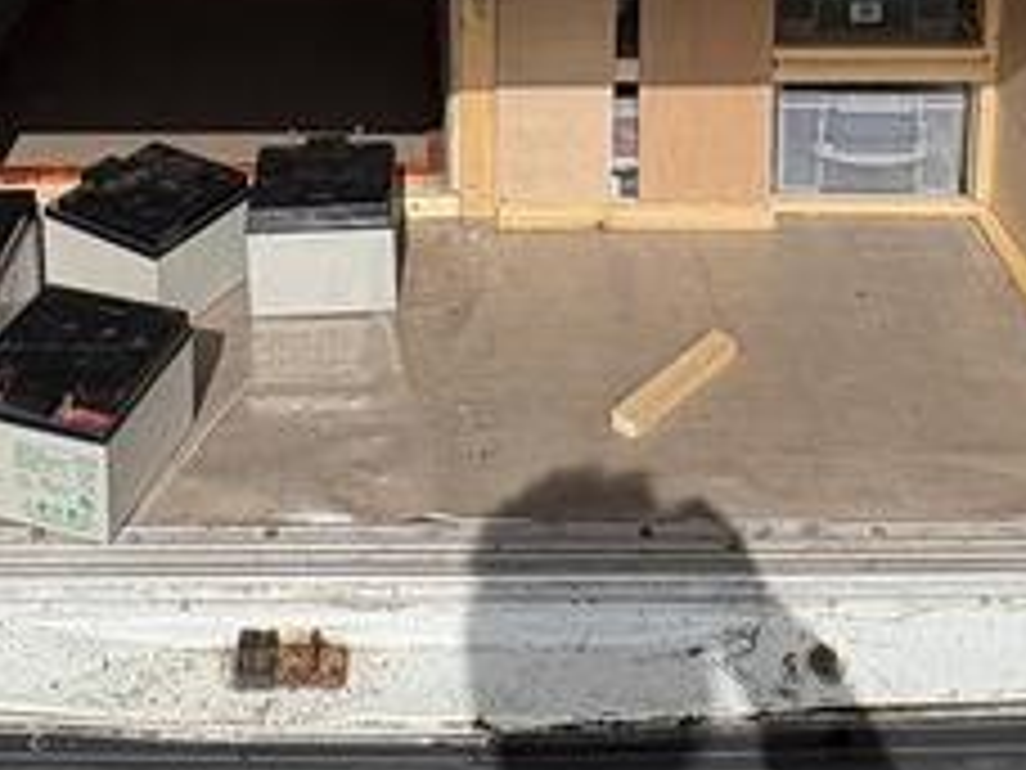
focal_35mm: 55
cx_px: 423
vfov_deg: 21.2
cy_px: -464
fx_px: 1630
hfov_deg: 34.8
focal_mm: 2.22
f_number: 2.2
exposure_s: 1/4630
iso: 50
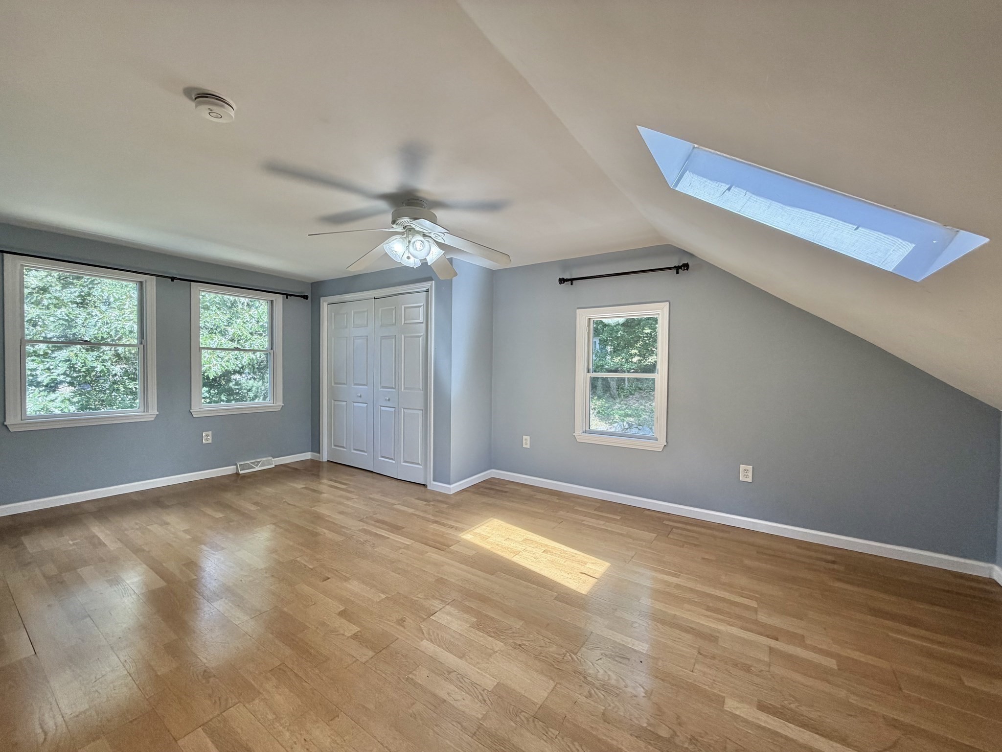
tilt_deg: -1.6
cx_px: 501
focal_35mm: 14
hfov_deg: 102.1
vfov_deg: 85.7
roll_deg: +0.2
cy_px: 376
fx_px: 405
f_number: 2.2
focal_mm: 2.22
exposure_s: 1/120
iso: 125
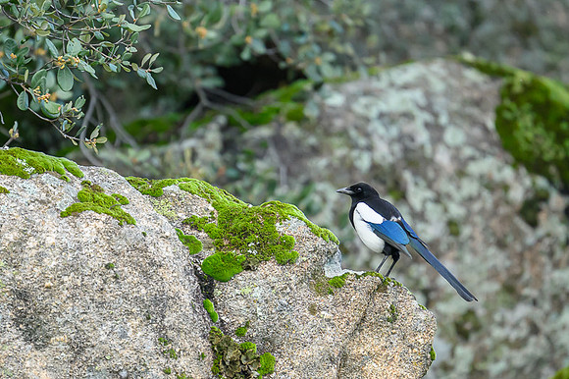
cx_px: 297
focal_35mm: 959
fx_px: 15154
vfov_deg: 1.4
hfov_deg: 2.2
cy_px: 188
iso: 1800
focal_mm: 560
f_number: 4
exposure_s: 1/800
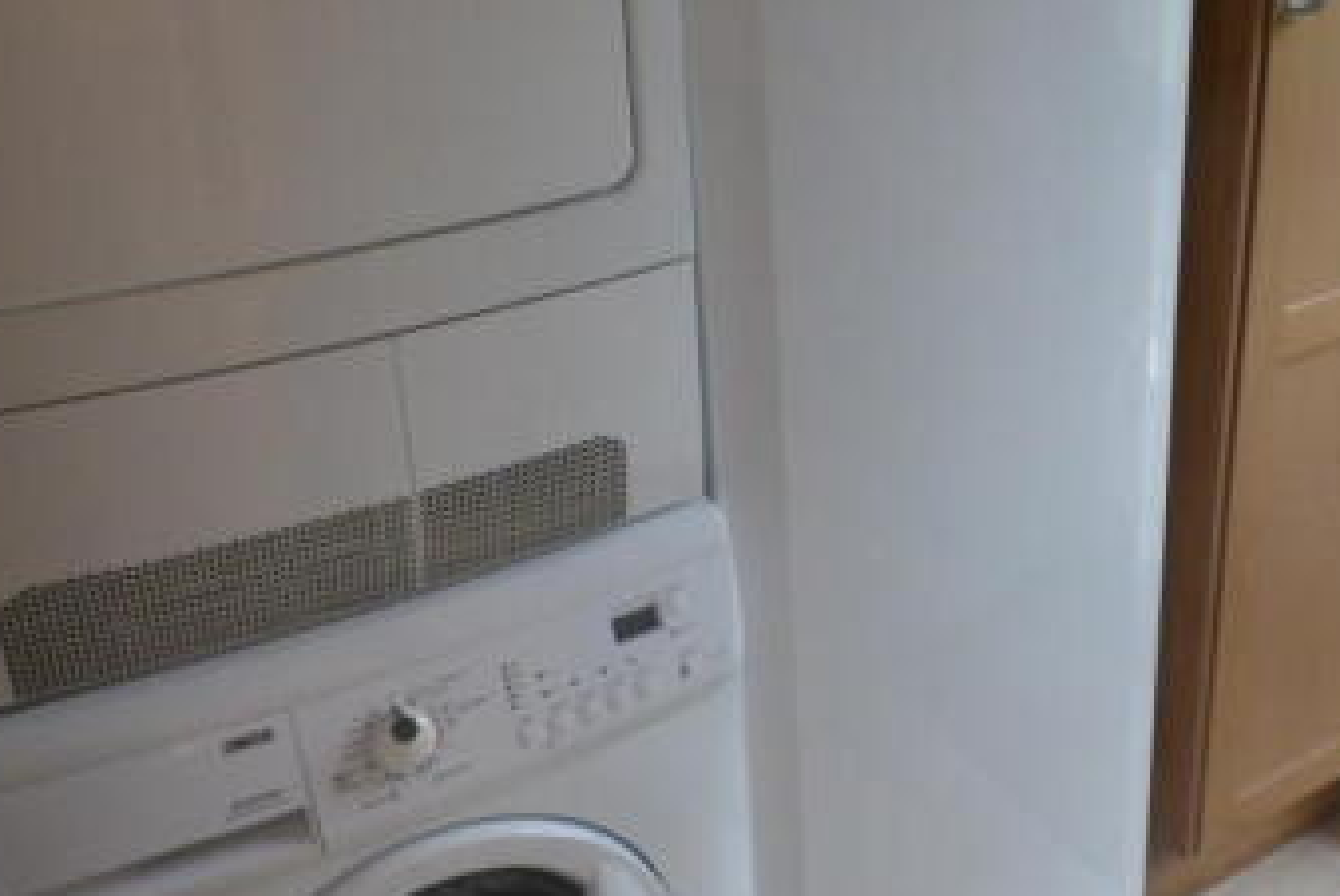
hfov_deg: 44.7
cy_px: 379
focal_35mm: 43
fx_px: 1602
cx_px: 906
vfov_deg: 31.2
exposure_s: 1/15
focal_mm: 4.3
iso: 379
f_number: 4.1
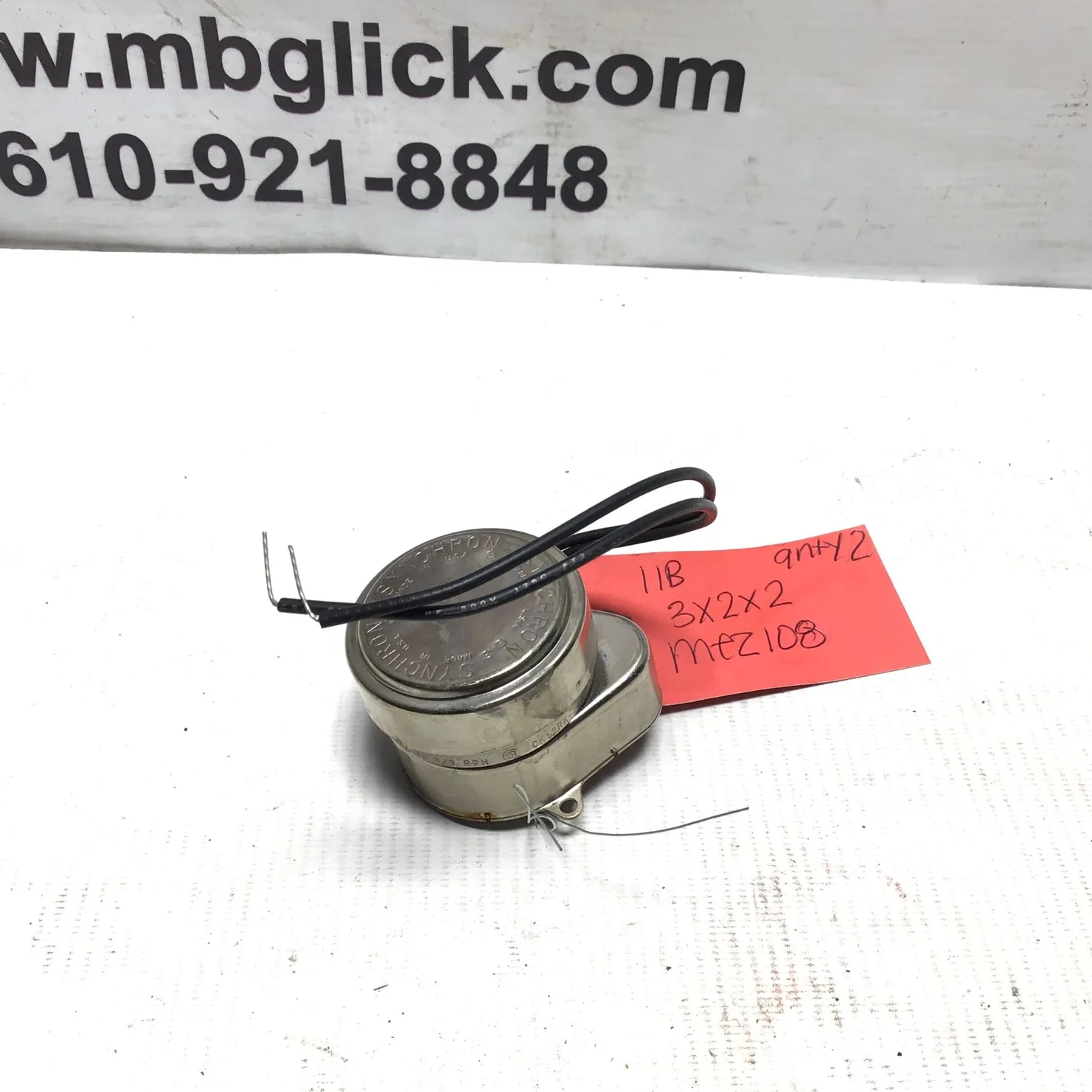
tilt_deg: -44.2
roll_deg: -4.3
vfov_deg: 44.9
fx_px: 1321
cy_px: 549
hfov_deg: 44.9
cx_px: 562
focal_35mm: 37
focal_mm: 3.3
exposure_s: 1/120
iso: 32
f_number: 2.4
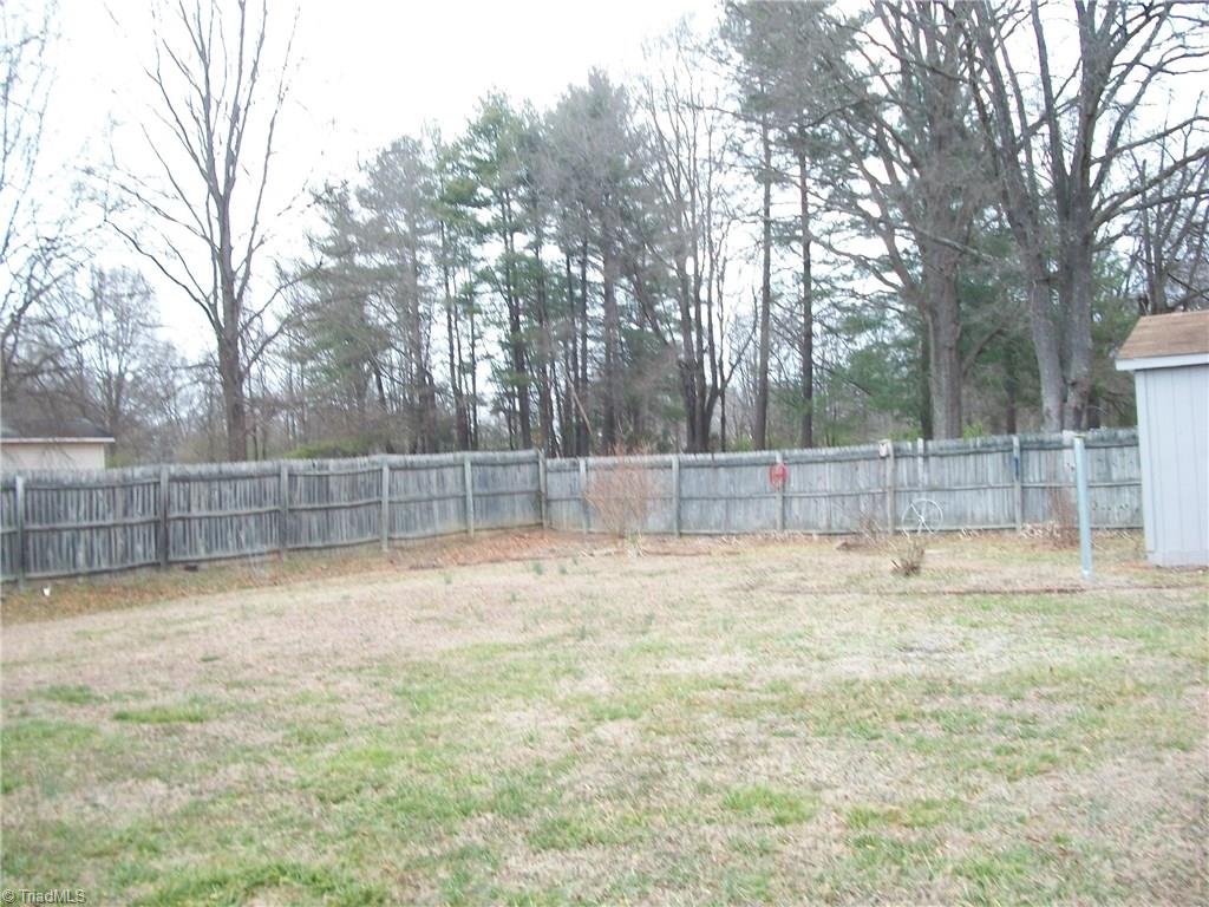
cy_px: 454
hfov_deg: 56.8
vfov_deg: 44.2
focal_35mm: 32
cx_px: 604
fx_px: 1118
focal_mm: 5.7
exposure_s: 1/80
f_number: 2.9
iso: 80
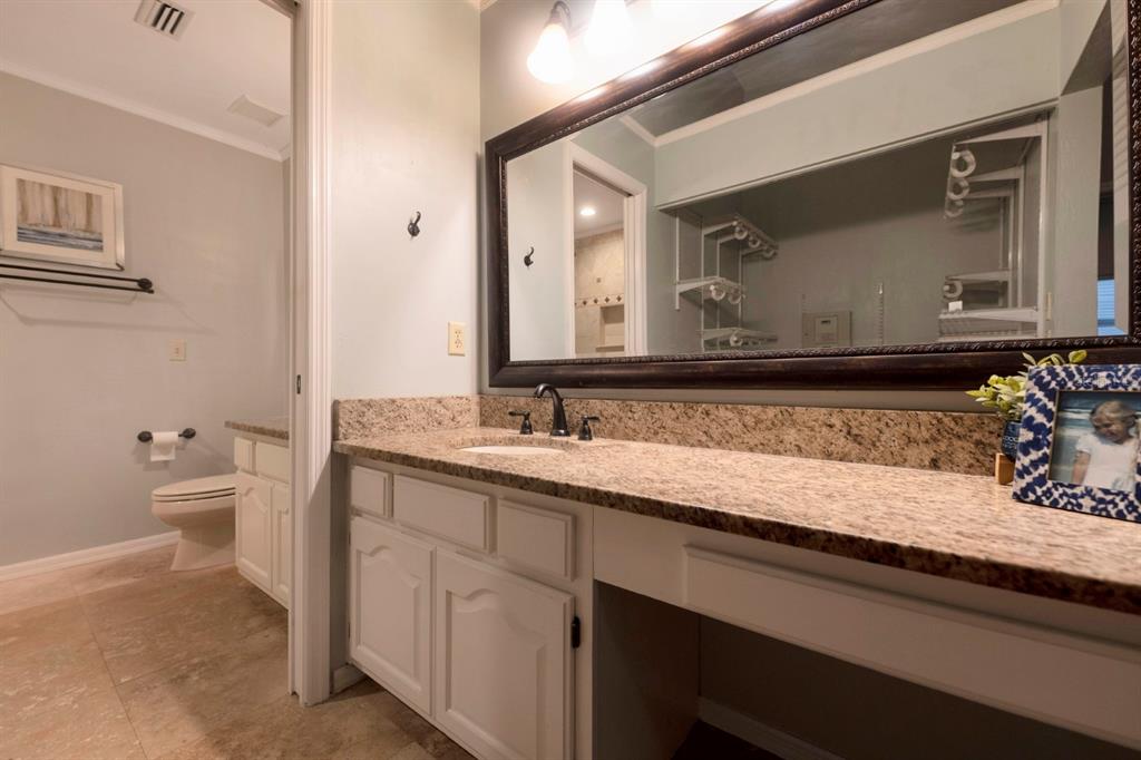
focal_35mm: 14
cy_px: 380
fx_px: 444
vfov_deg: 81.2
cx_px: 570
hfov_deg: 104.3
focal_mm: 14
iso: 400
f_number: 4
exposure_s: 1/60
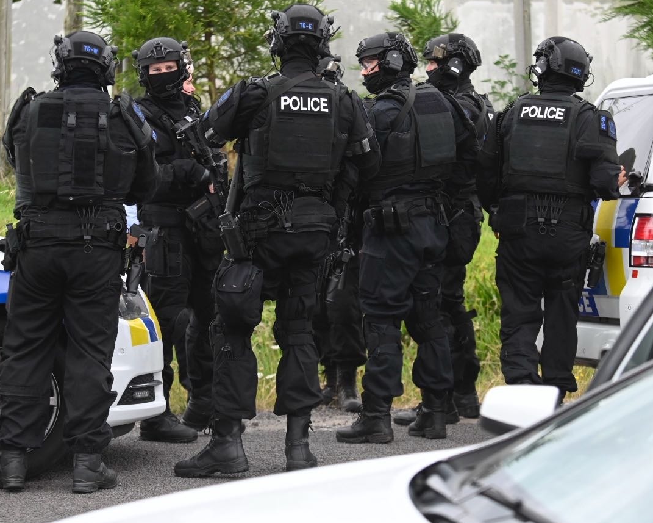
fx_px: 2745
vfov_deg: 10.9
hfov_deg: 13.6
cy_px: 247
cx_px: 334
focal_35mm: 142
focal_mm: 100
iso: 1000
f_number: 4
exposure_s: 1/2500
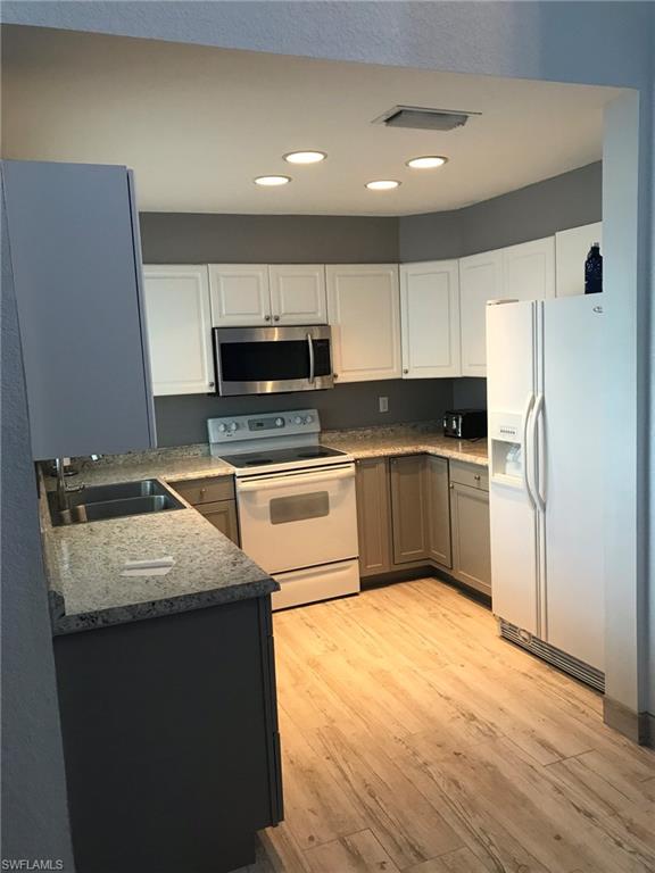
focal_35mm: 28
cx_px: 328
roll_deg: +2.9
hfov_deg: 49.7
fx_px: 706
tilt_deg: -8.1
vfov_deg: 63.4
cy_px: 436
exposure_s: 1/30
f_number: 1.8
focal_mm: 3.99
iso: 40
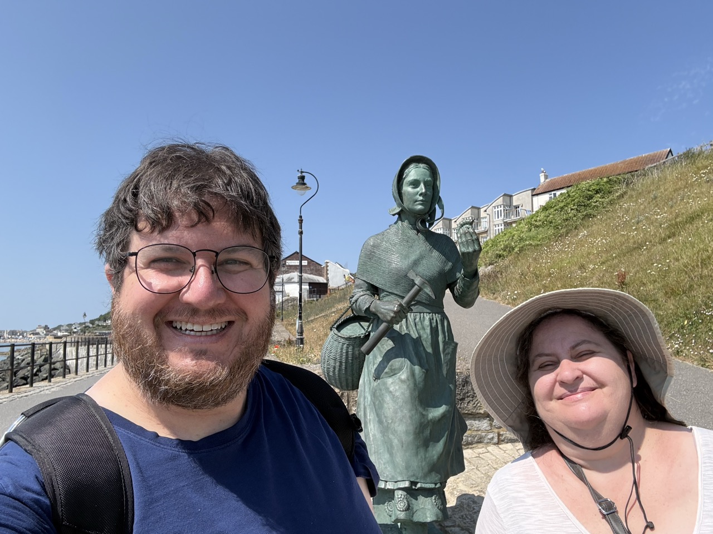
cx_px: 356
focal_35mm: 23
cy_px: 267
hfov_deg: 73.9
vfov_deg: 58.9
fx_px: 474
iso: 32
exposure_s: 1/1284
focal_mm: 2.69
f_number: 1.9
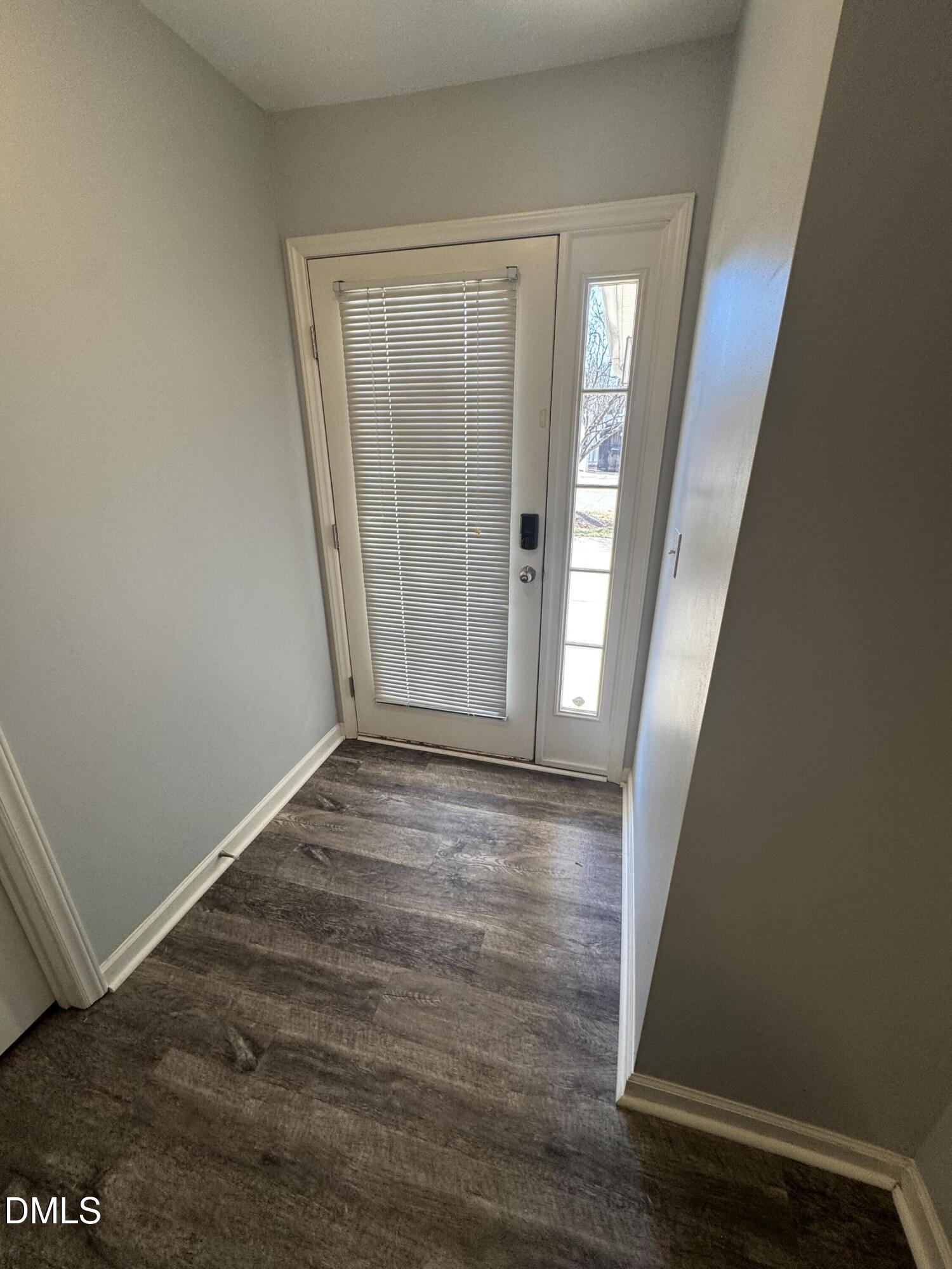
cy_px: 634
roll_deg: -0.8
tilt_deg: -22.6
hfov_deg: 85.7
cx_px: 476
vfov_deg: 102.1
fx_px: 513
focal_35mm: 14
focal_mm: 2.22
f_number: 2.2
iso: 100
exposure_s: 1/120
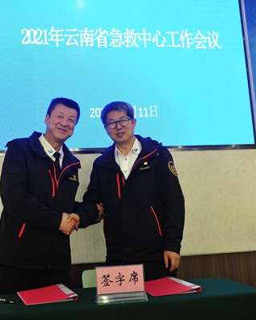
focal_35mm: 44
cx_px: 73
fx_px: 417
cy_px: 160
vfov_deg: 42.0
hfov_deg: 33.7
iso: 1000
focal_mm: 31
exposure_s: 1/50
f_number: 3.5
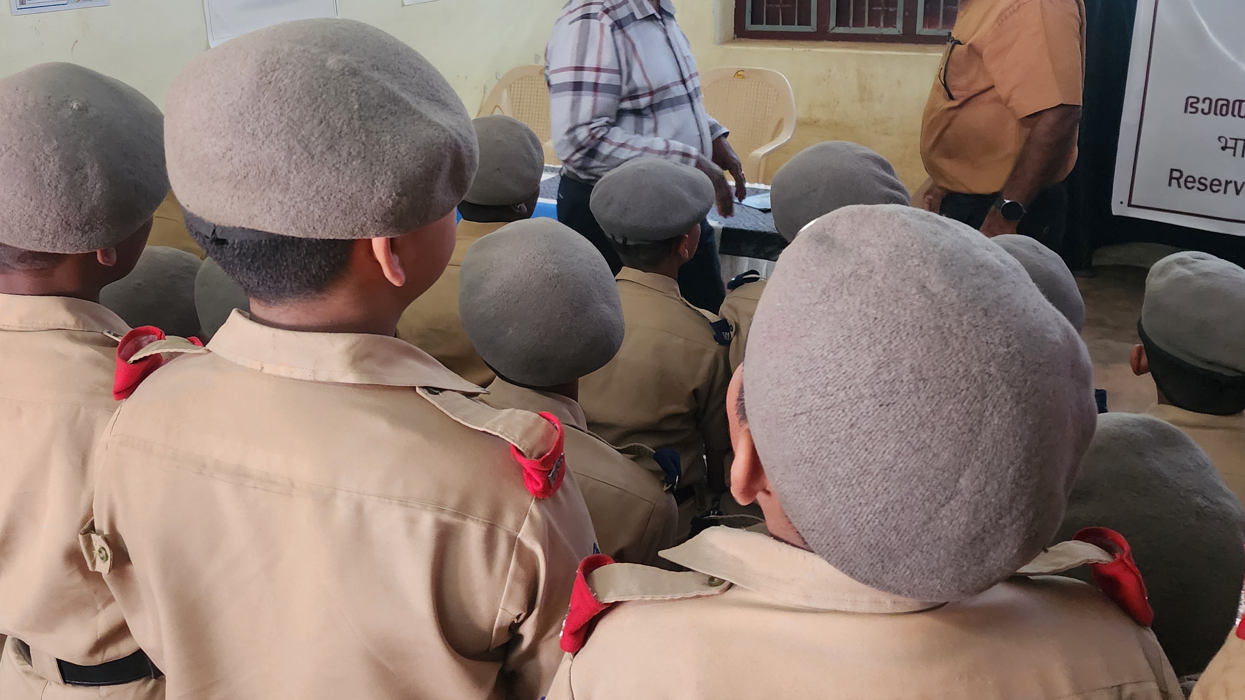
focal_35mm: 34
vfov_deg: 34.0
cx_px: 511
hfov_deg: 57.7
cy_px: 179
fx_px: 1122
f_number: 1.8
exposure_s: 1/100
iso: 1000
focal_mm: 6.4
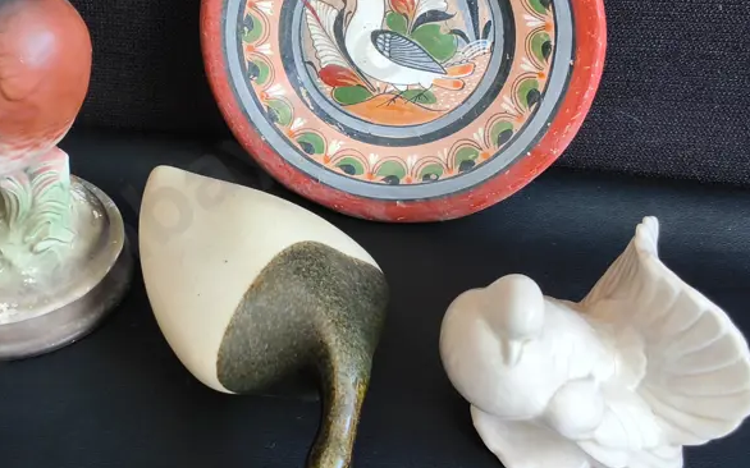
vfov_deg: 25.6
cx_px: 259
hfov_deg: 39.9
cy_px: 143
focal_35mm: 50
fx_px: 1022
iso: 64
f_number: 2
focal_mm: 2.87
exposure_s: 1/100
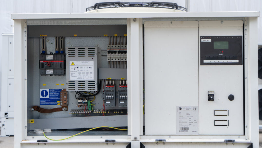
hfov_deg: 36.6
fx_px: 396
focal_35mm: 57
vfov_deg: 21.1
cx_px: 131
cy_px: 66
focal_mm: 54
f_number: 10
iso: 250
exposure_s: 1/80
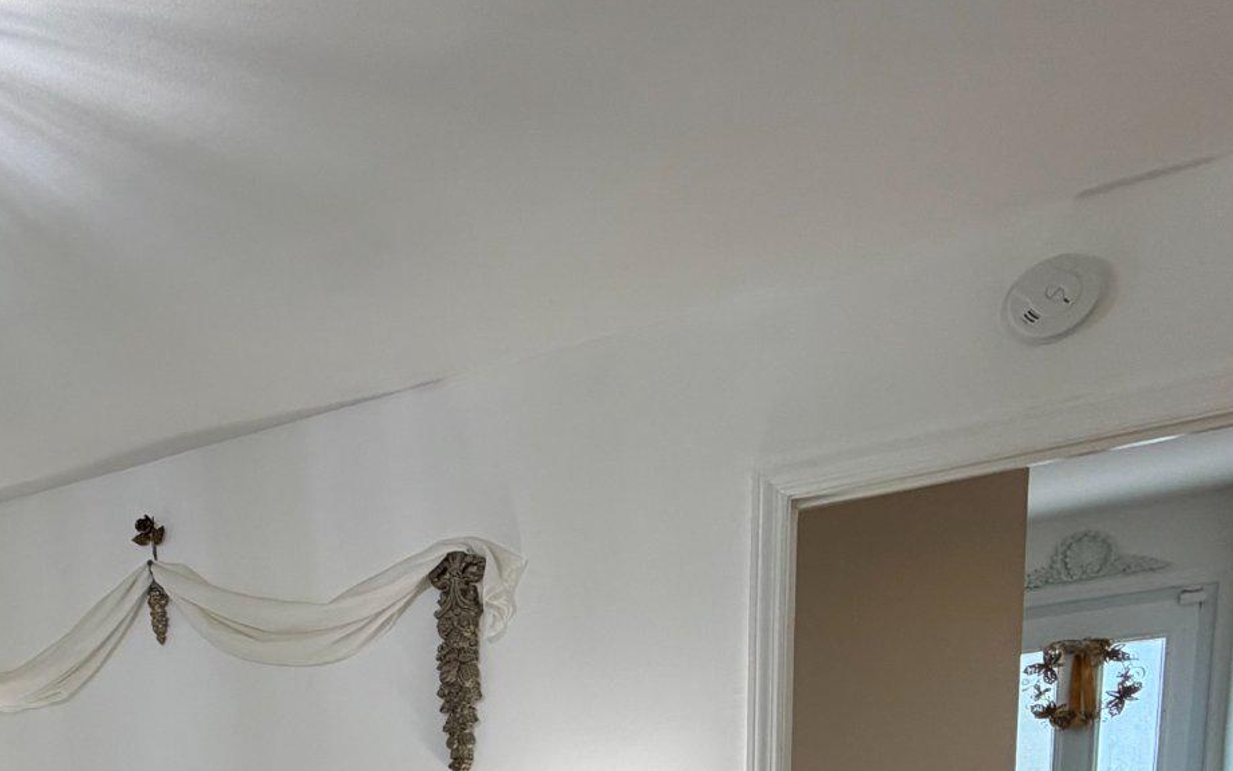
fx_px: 1109
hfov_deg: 51.1
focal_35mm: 33
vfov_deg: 30.1
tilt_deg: -10.4
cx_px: 112
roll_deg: +5.4
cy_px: 1012
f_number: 2.2
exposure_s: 1/120
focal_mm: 2.22
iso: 125
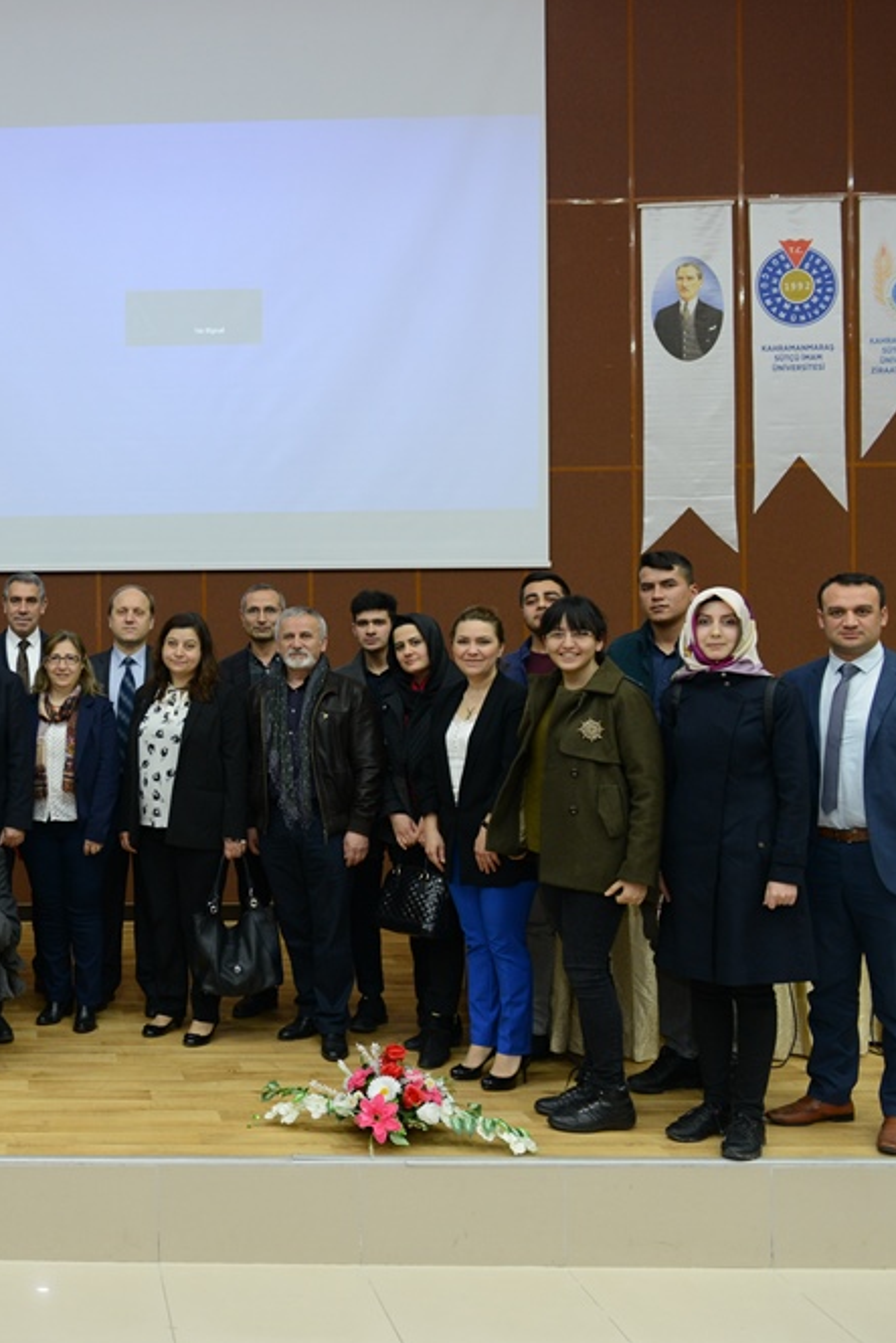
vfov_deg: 51.9
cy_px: 673
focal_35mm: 37
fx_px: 1381
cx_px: -53
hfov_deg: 32.3
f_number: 4.5
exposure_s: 1/80
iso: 1250
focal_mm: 24
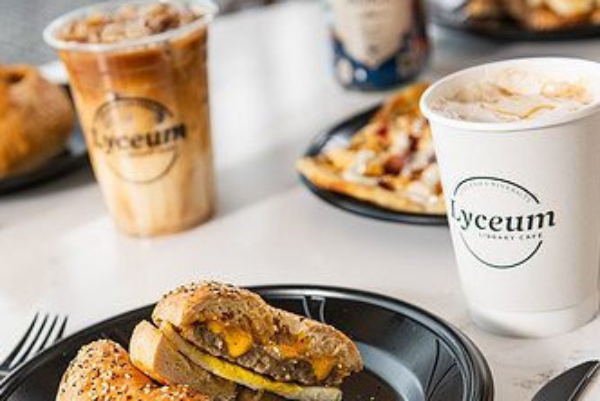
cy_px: 317
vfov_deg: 14.2
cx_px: 233
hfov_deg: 21.2
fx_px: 1601
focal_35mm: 96
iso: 640
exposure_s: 1/200
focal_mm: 55
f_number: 4
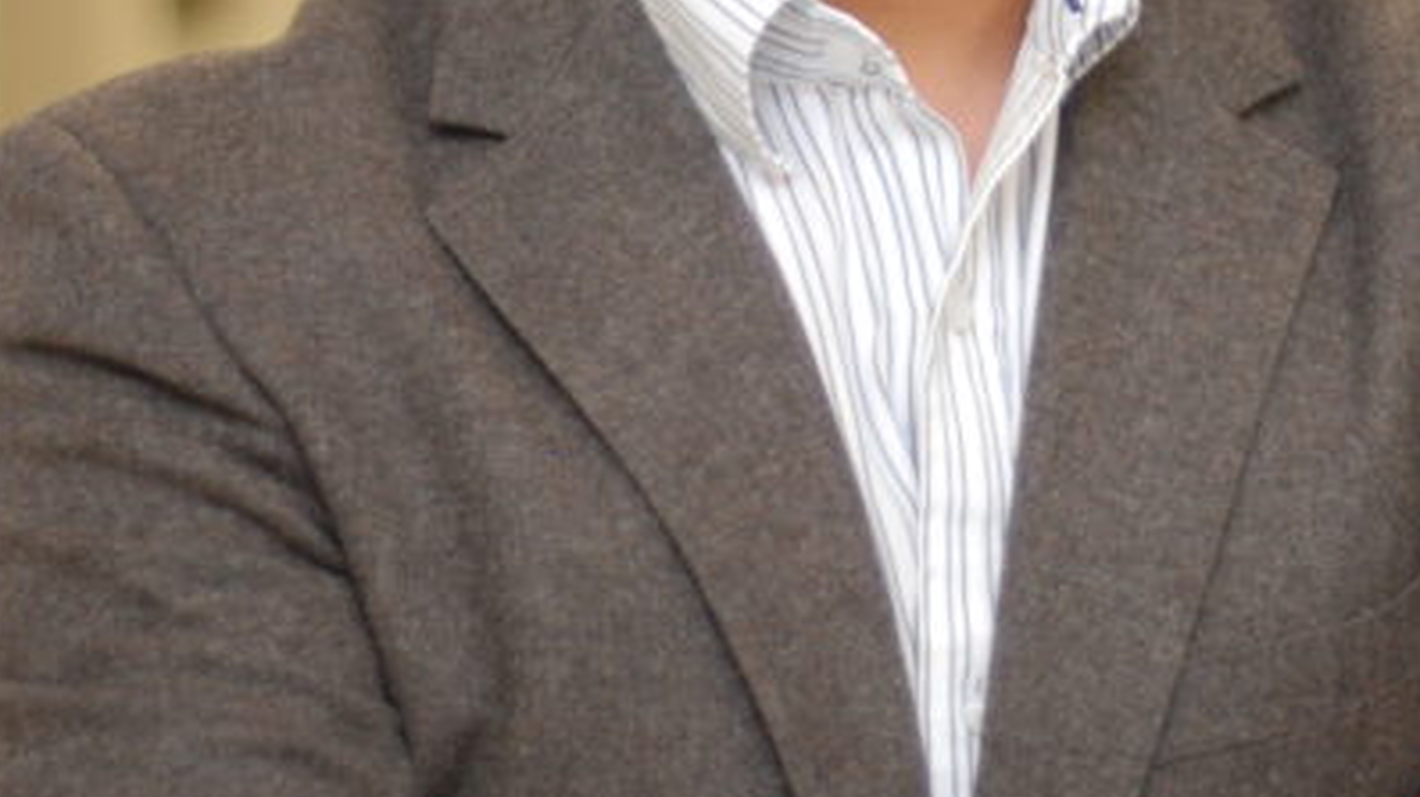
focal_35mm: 203
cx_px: 944
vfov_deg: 5.9
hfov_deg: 10.6
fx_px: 7641
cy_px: -327
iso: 400
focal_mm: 50
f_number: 1.8
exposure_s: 1/200
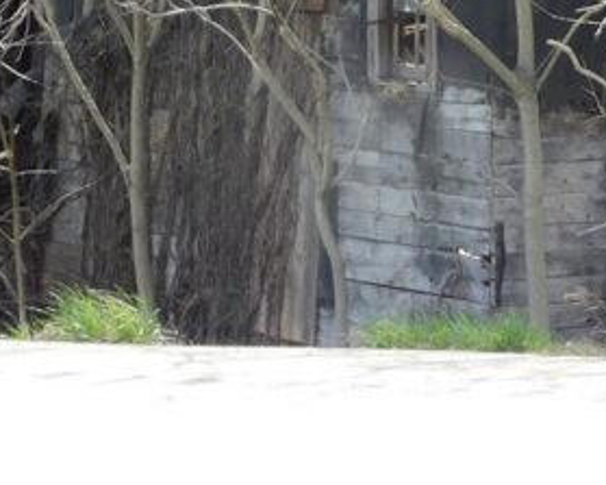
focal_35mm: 185
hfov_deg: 10.4
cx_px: 602
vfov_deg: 8.3
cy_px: -9
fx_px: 3317
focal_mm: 11.7
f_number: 4.2
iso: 125
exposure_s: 1/250
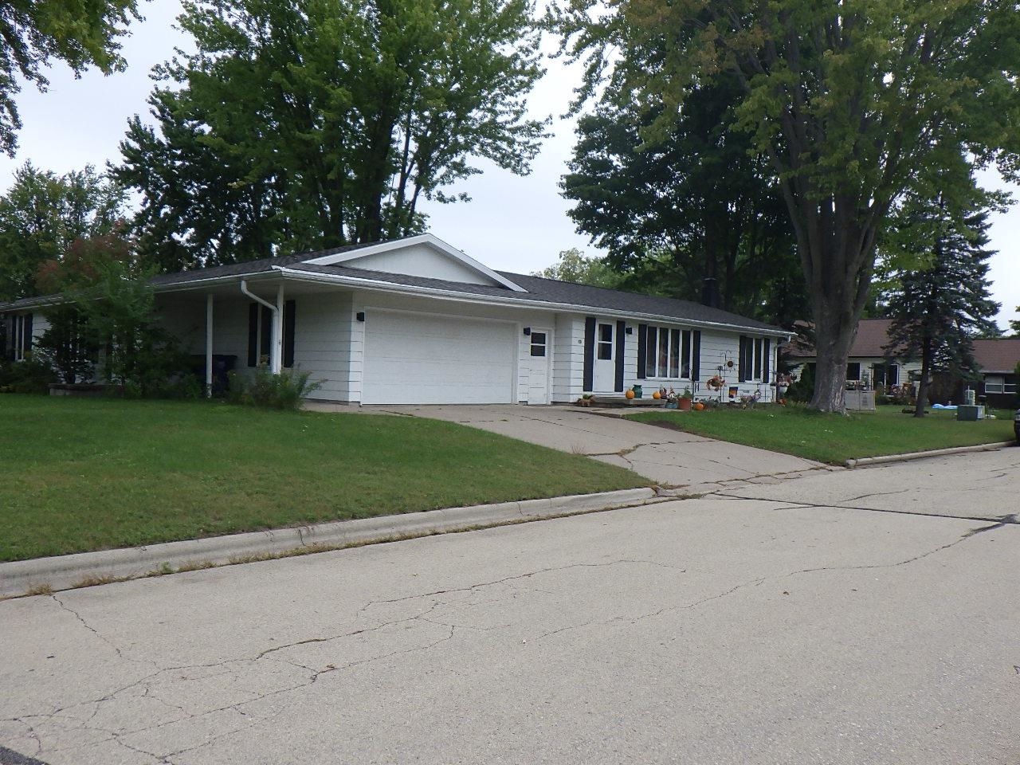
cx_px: 510
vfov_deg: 49.7
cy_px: 382
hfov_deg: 63.4
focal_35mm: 28
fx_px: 825
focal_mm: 5
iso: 125
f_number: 4.2
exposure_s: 1/320
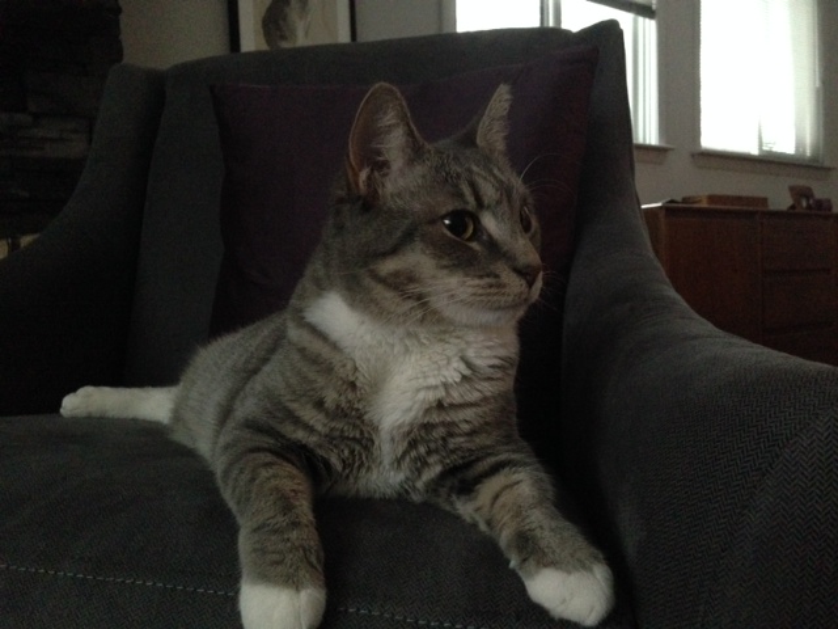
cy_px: 314
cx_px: 419
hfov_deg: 55.4
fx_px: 799
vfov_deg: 42.9
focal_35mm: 33
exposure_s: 1/15
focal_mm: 4.12
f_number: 2.4
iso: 800
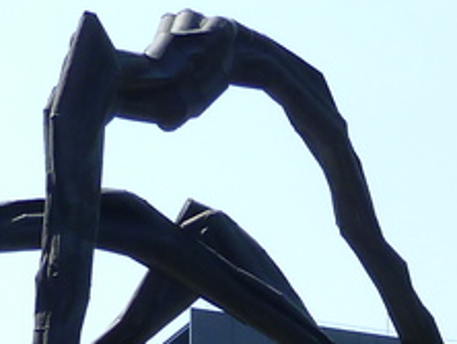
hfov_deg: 9.8
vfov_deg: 7.0
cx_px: 533
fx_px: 2643
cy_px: 853
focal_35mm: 200
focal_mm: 6.1
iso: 80
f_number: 4
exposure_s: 1/400
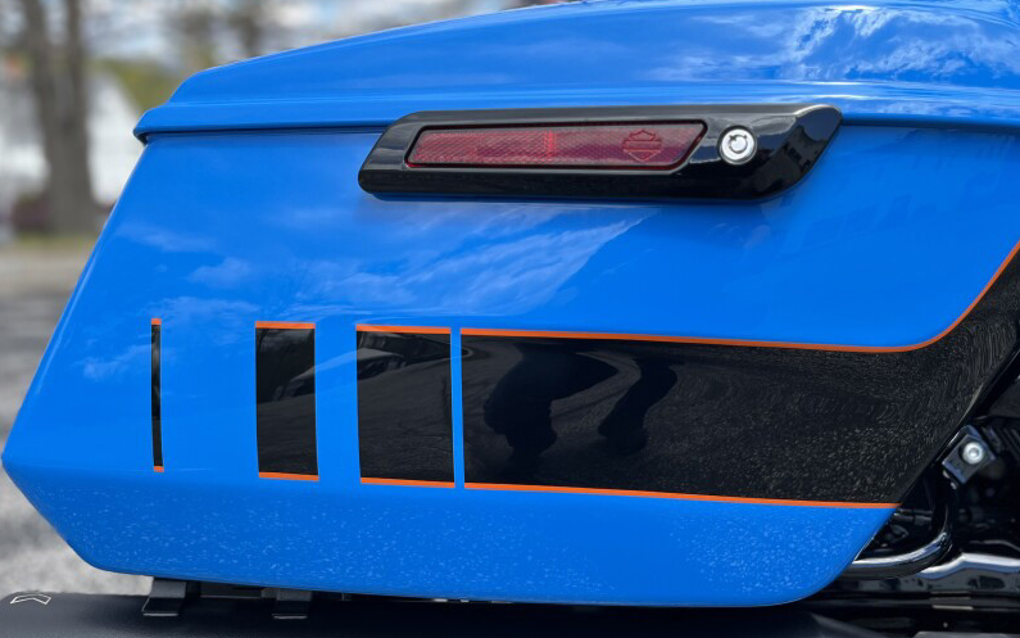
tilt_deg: -16.6
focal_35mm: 37
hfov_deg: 52.6
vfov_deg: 34.3
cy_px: 395
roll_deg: -2.5
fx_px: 1029
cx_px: 574
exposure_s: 1/1086
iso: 50
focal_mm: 5.1
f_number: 1.6
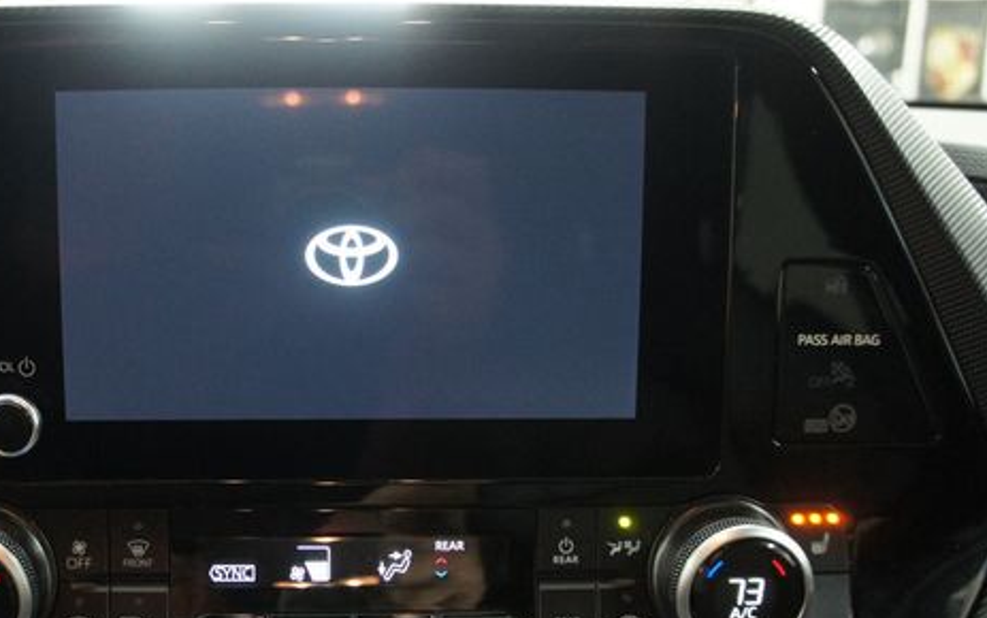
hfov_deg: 50.8
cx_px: 345
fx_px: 1023
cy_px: 435
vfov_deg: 33.2
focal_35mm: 38
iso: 1600
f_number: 3.5
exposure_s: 1/25
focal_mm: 18
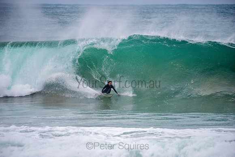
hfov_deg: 4.1
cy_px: 78
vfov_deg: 2.8
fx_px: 3264
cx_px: 118
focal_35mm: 500
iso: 800
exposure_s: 1/1250
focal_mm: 500
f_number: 5.6
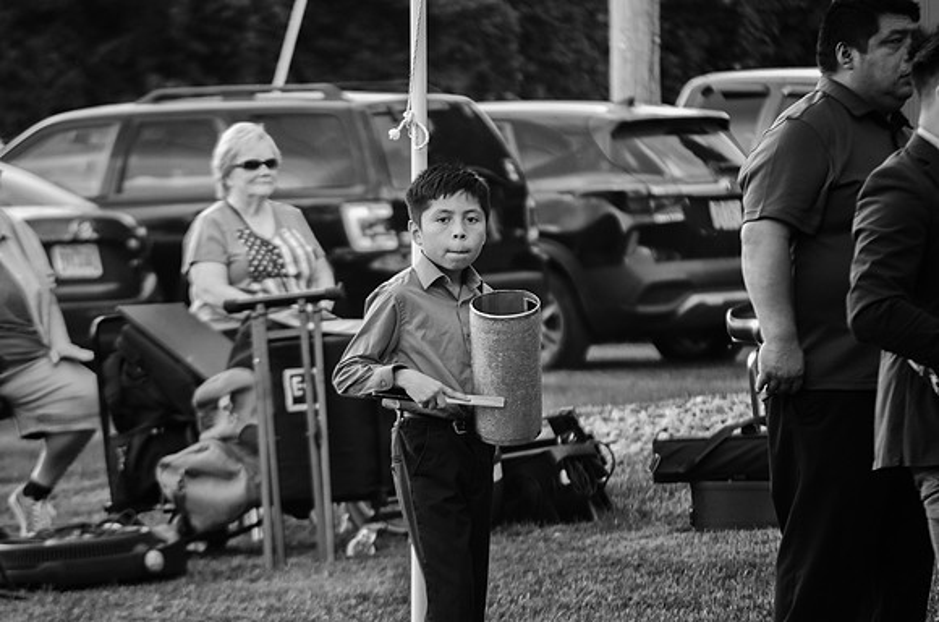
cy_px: 311
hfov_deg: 6.9
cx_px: 470
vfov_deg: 4.6
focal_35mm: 300
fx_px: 7808
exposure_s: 1/400
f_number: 5.6
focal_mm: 200
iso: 400
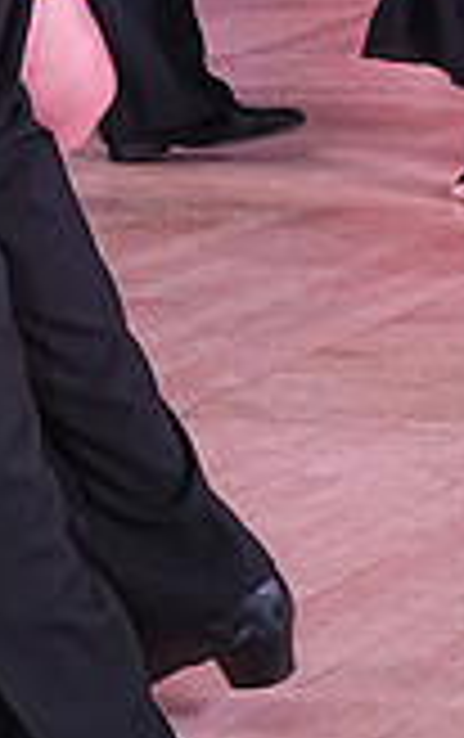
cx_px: -336
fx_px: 4577
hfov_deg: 5.7
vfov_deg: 9.0
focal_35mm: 227
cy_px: -369
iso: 2500
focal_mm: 42
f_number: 6.3
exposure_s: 1/320
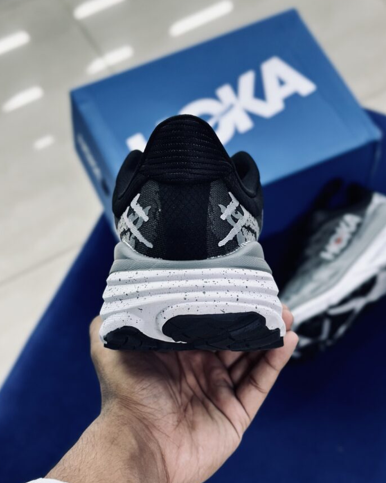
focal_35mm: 51
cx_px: 192
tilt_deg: -60.3
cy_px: 245
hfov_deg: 29.7
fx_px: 728
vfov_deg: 36.6
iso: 80
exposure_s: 1/100
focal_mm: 6.86
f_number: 1.78
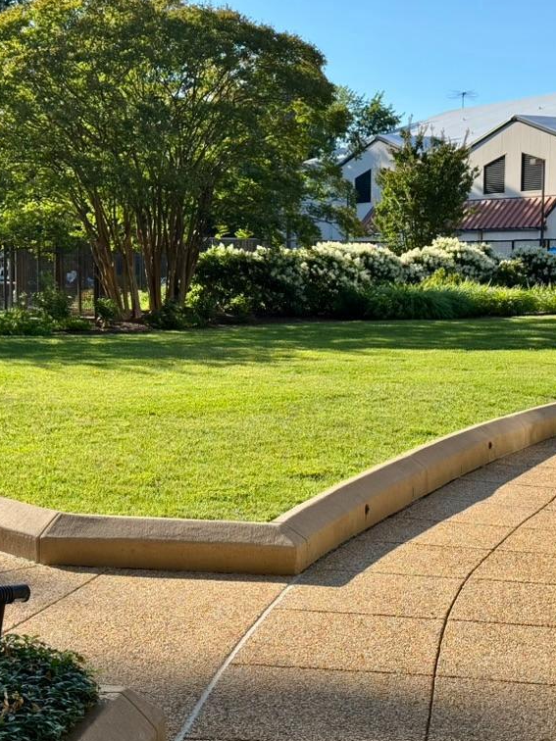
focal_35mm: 65
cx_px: 271
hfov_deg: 22.6
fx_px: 1392
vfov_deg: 29.8
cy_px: 370
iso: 64
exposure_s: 1/2110
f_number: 1.78
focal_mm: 6.76
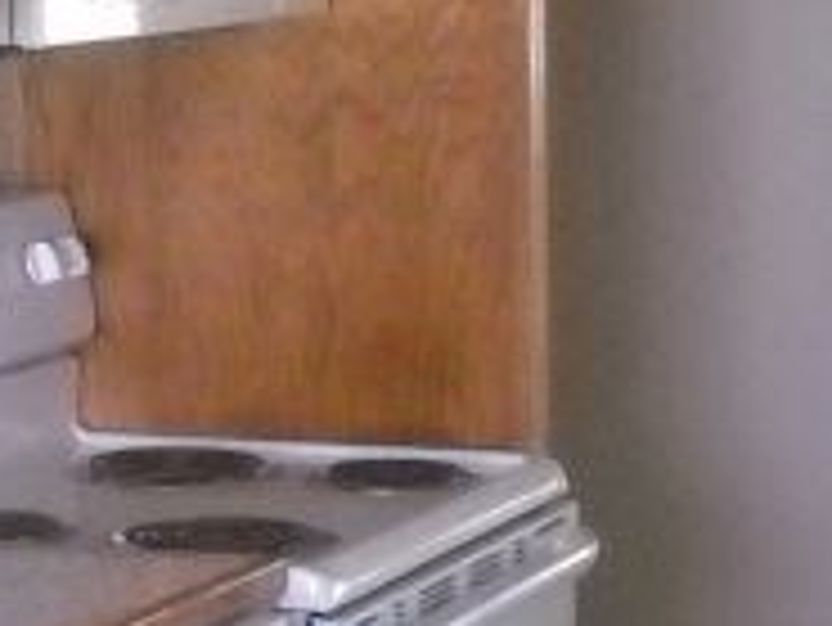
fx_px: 4257
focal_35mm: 177
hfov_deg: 11.2
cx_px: 378
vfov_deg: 8.4
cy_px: 225
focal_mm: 6.72
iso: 800
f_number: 3.1
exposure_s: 1/60
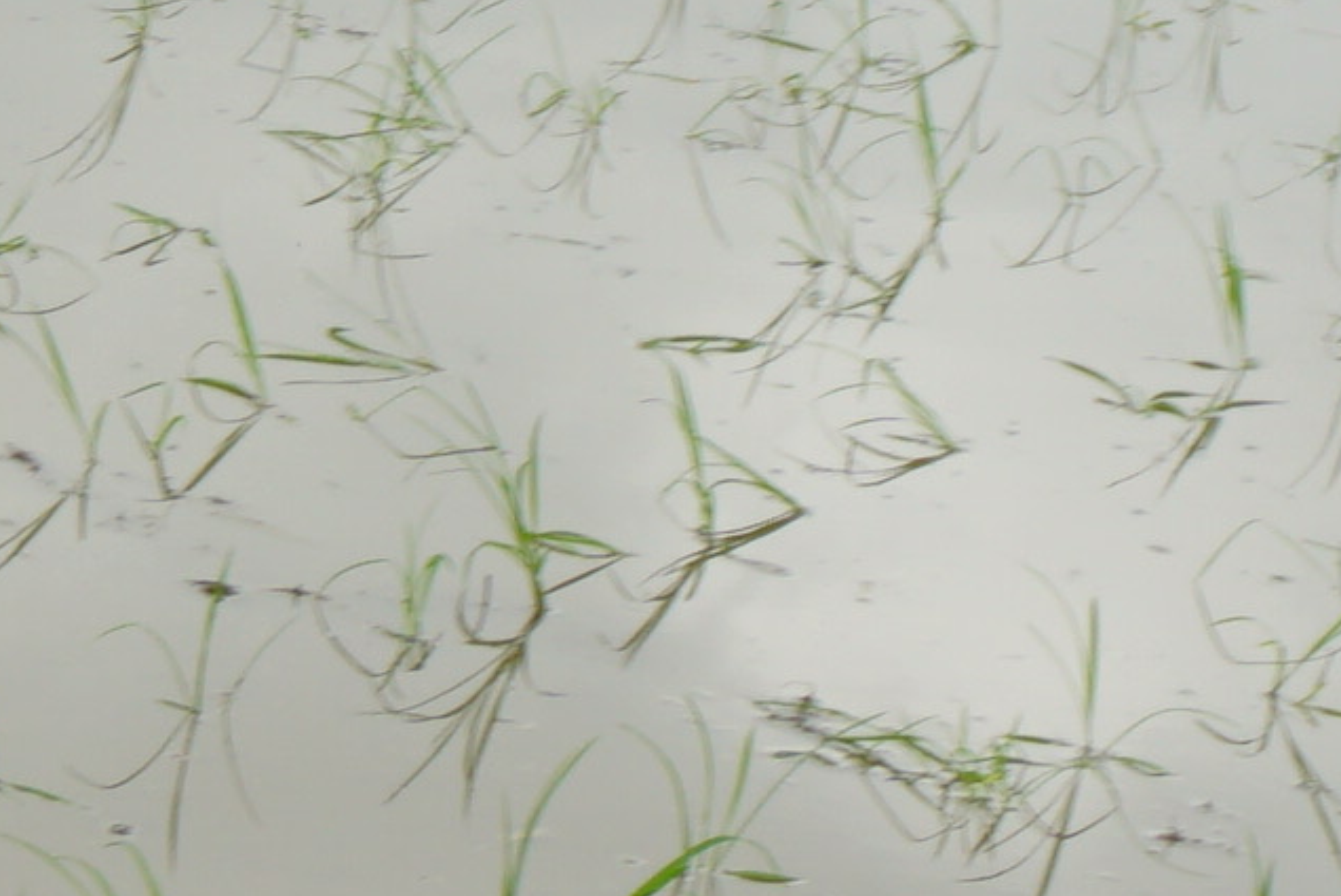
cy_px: -1238
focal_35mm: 260
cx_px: -514
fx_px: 9691
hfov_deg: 7.8
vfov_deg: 5.1
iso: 100
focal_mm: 26
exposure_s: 1/80
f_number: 6.3
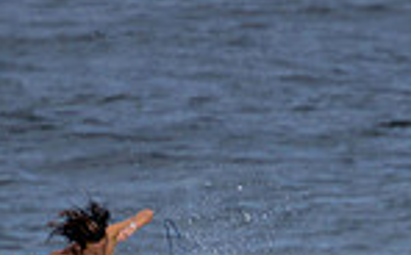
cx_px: 269
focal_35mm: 3204
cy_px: 500
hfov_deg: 0.7
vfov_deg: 0.4
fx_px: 35834
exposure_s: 1/2000
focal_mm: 800
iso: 450
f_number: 11
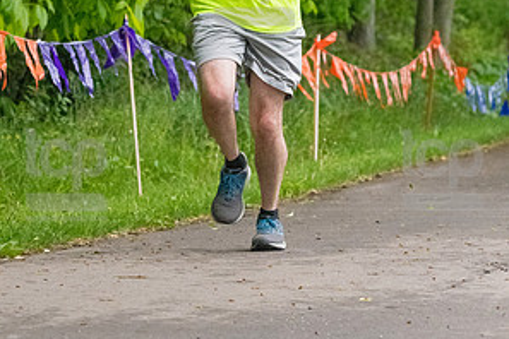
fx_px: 3916
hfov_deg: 7.4
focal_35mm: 277
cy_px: -10
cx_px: 254
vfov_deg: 5.0
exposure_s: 1/1250
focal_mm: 122
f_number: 5.6
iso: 6400
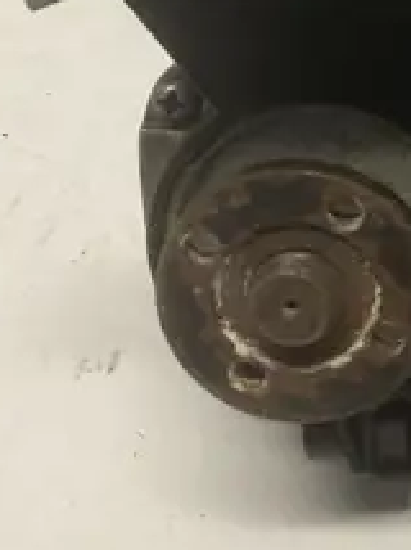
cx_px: 927
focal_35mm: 134
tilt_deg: -34.0
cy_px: -23
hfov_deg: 9.9
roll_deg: -3.7
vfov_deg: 14.5
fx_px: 2126
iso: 64
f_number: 1.8
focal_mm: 3.99
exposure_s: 1/50
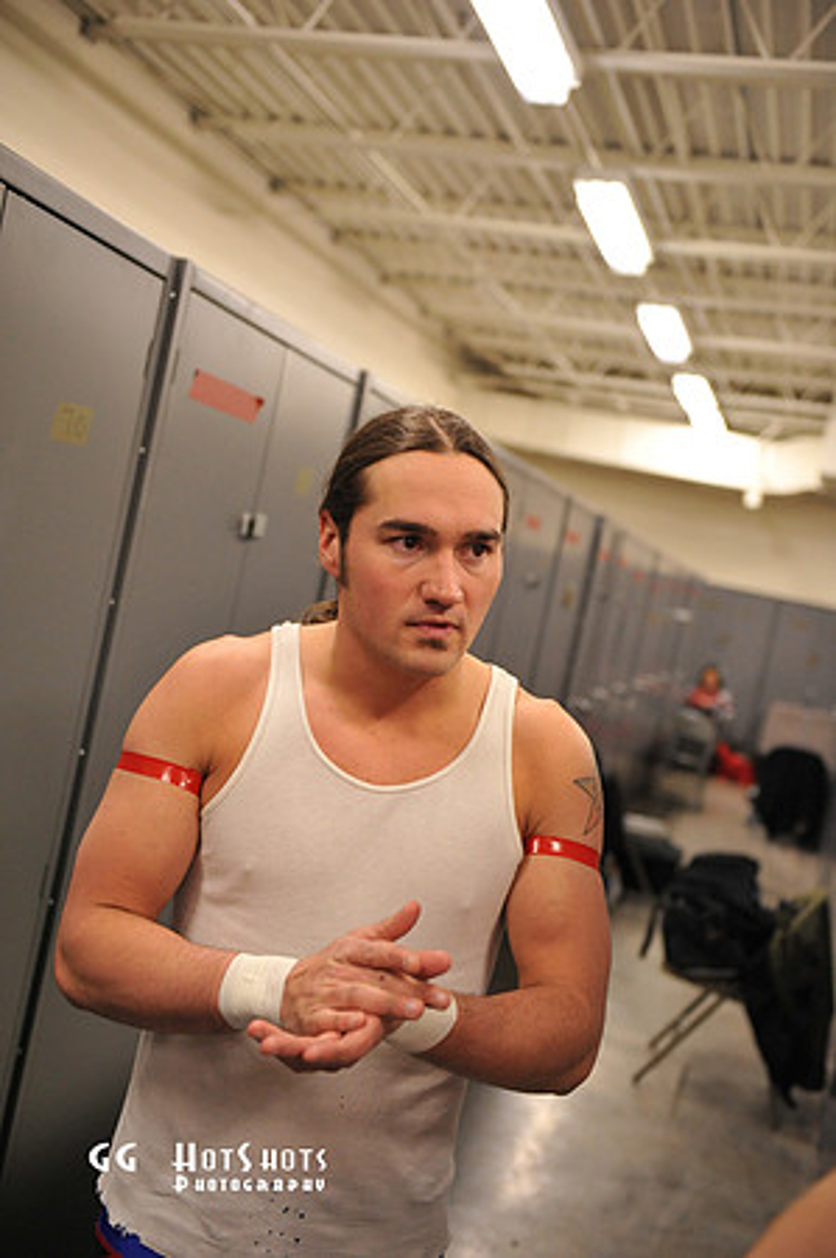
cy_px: 629
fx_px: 1396
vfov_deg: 48.5
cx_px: 418
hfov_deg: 33.3
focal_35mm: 40
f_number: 2.8
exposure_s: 1/250
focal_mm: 40
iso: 3200
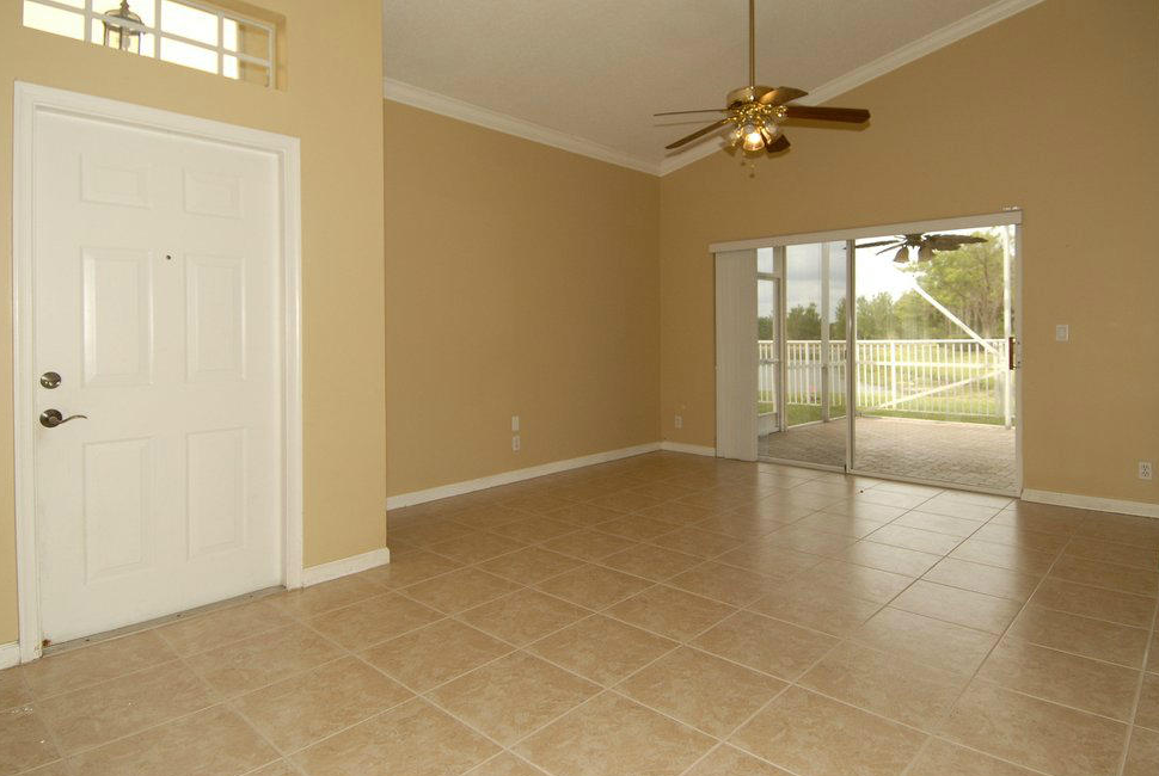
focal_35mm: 19
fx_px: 613
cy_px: 371
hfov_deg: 86.8
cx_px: 588
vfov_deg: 64.7
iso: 200
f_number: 5
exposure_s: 1/90
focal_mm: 12
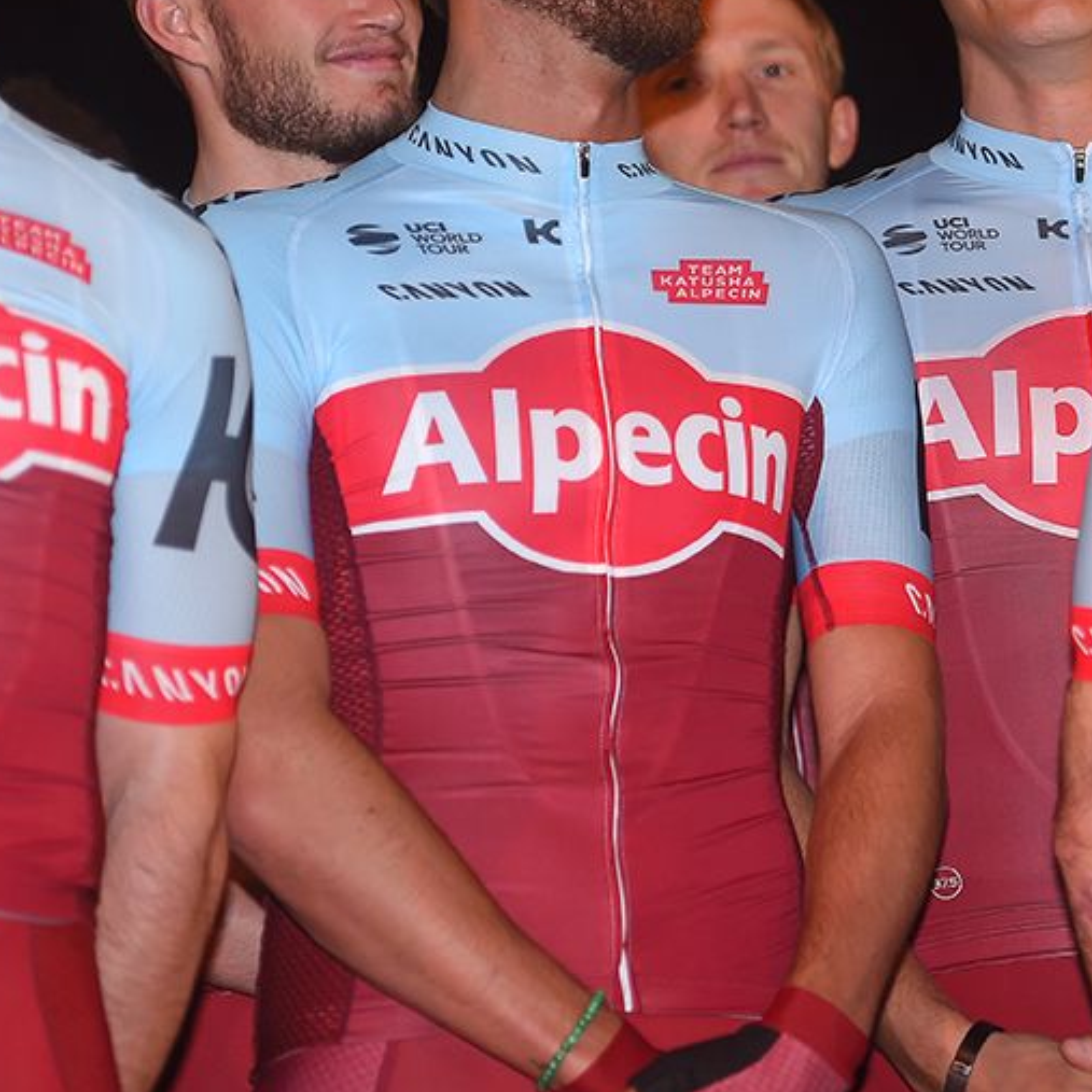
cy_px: 296
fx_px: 6853
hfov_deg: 9.1
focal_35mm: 192
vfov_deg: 9.1
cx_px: 1058
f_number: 2.8
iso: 500
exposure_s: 1/320
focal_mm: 98
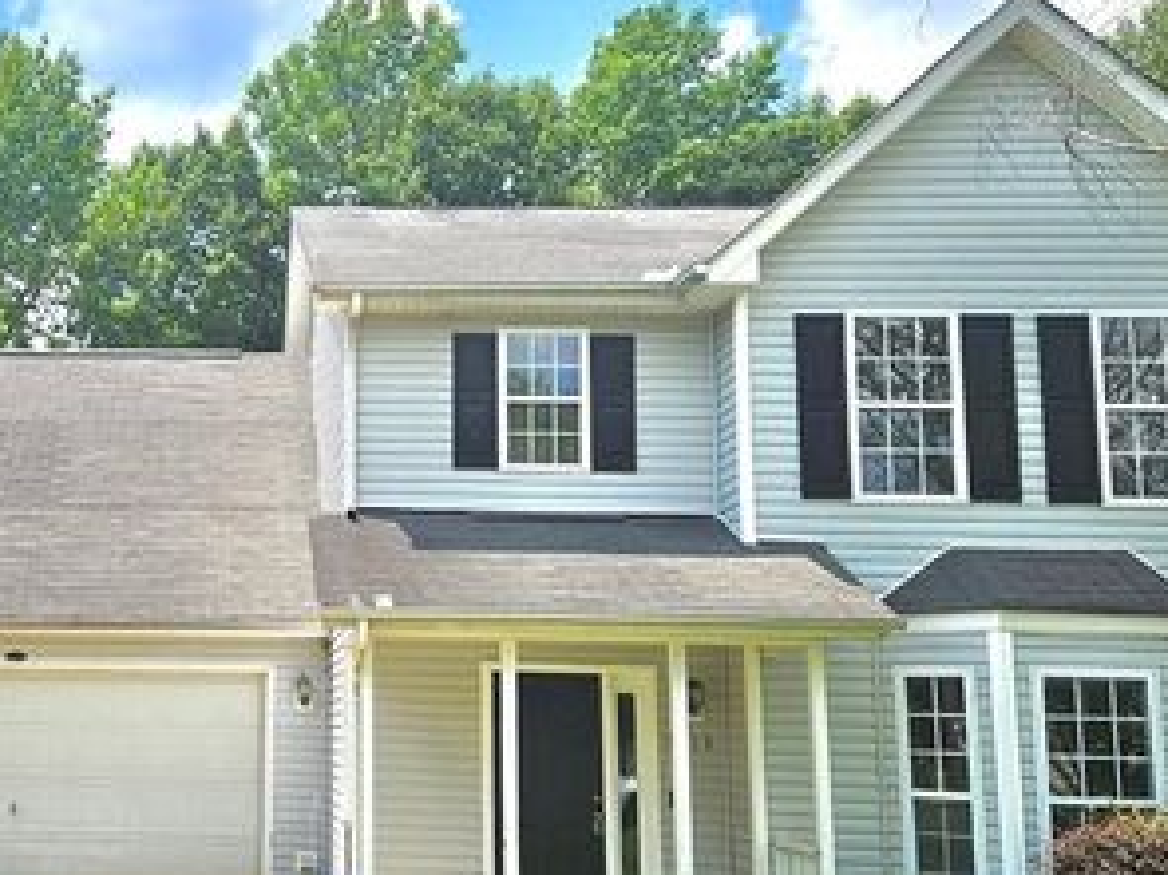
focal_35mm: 39
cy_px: 394
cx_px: 404
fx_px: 1315
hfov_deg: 47.2
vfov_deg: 36.8
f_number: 1.8
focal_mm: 5.4
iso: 25
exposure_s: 1/3333
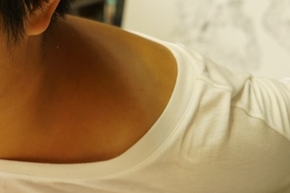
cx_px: -75
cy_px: 110
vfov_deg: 8.5
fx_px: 1297
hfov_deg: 12.4
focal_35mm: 161
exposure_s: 1/80
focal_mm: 50
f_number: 5.6
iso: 1600
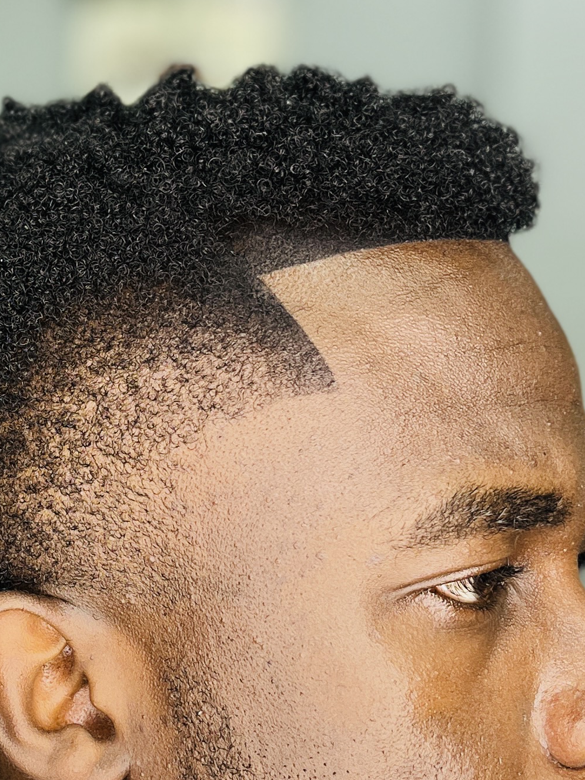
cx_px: 41
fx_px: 1780
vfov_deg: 24.7
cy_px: 446
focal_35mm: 79
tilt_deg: -2.8
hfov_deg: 18.3
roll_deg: -2.7
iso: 80
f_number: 1.6
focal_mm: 5.1
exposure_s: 1/100
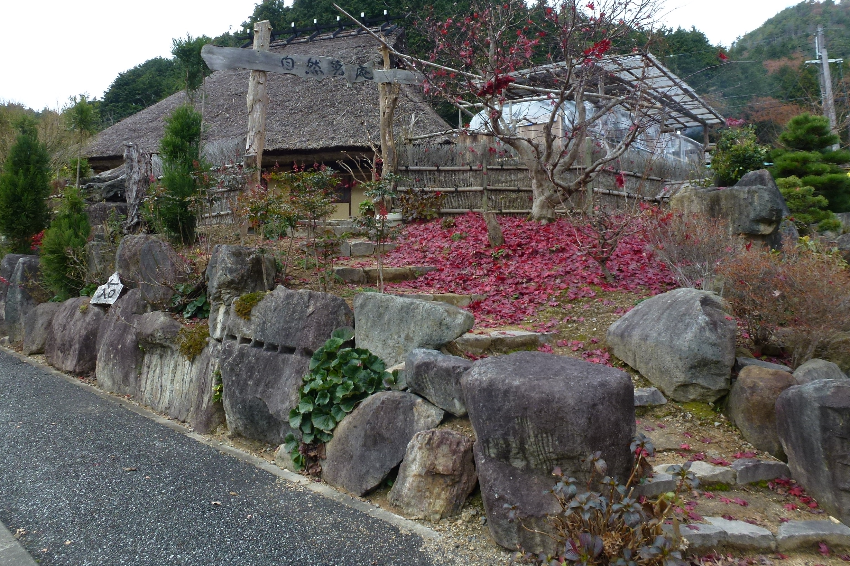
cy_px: 252
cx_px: 421
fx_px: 614
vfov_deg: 49.5
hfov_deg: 69.4
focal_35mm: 26
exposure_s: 1/160
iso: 100
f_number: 4
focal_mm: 4.3
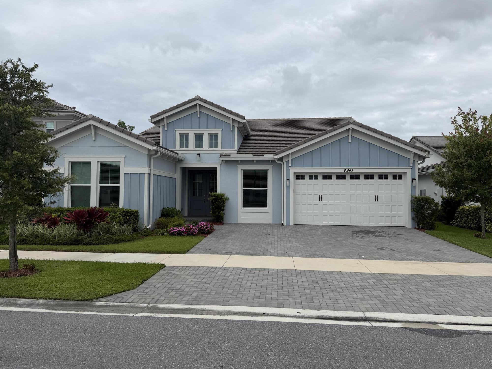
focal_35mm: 24
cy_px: 184
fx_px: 341
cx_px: 246
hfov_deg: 71.6
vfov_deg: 56.8
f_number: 1.78
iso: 80
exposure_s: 1/5714
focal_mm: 6.76
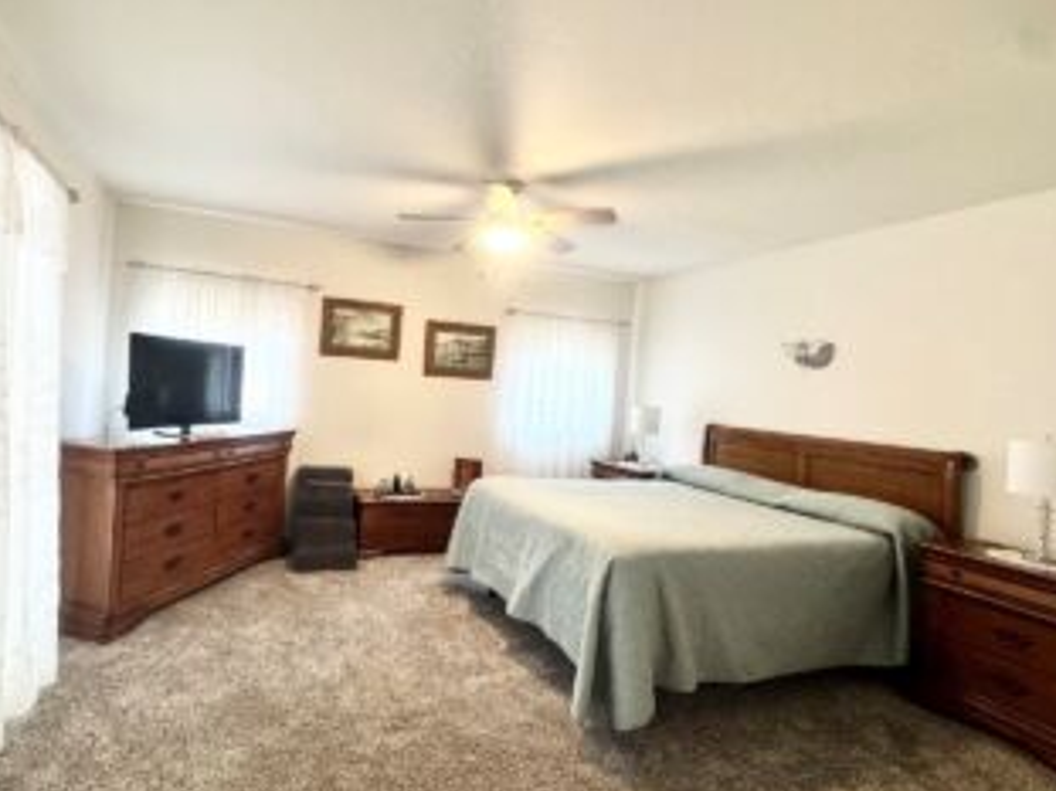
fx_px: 549
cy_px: 390
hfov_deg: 87.1
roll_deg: -4.2
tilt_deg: +0.0
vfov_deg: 71.6
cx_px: 448
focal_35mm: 18
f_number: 2.2
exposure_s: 1/60
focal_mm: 2.22
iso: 250
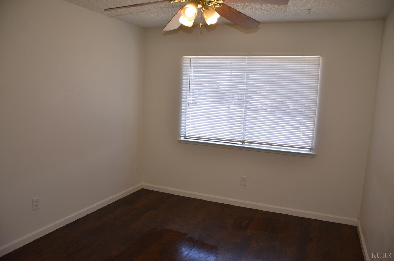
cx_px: 197
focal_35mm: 27
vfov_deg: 47.7
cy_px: 130
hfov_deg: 67.5
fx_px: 295
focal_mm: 18
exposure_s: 1/160
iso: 200
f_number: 3.5
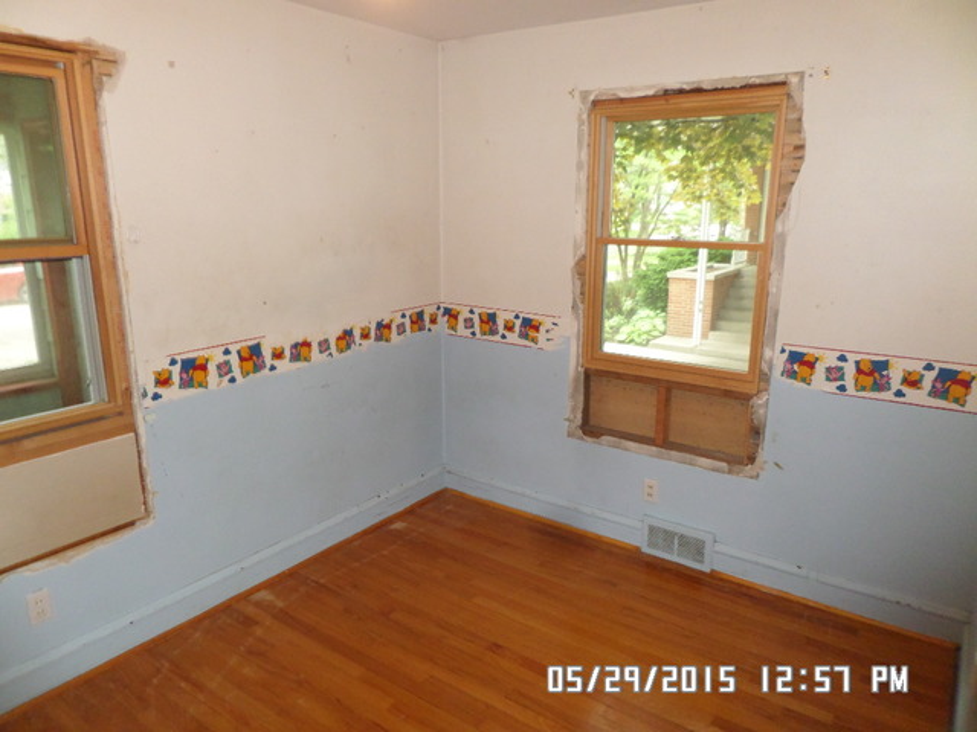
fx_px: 677
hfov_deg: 71.6
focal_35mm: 24
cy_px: 366
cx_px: 488
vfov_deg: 56.8
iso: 200
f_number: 3.1
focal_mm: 4.3
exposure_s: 1/20
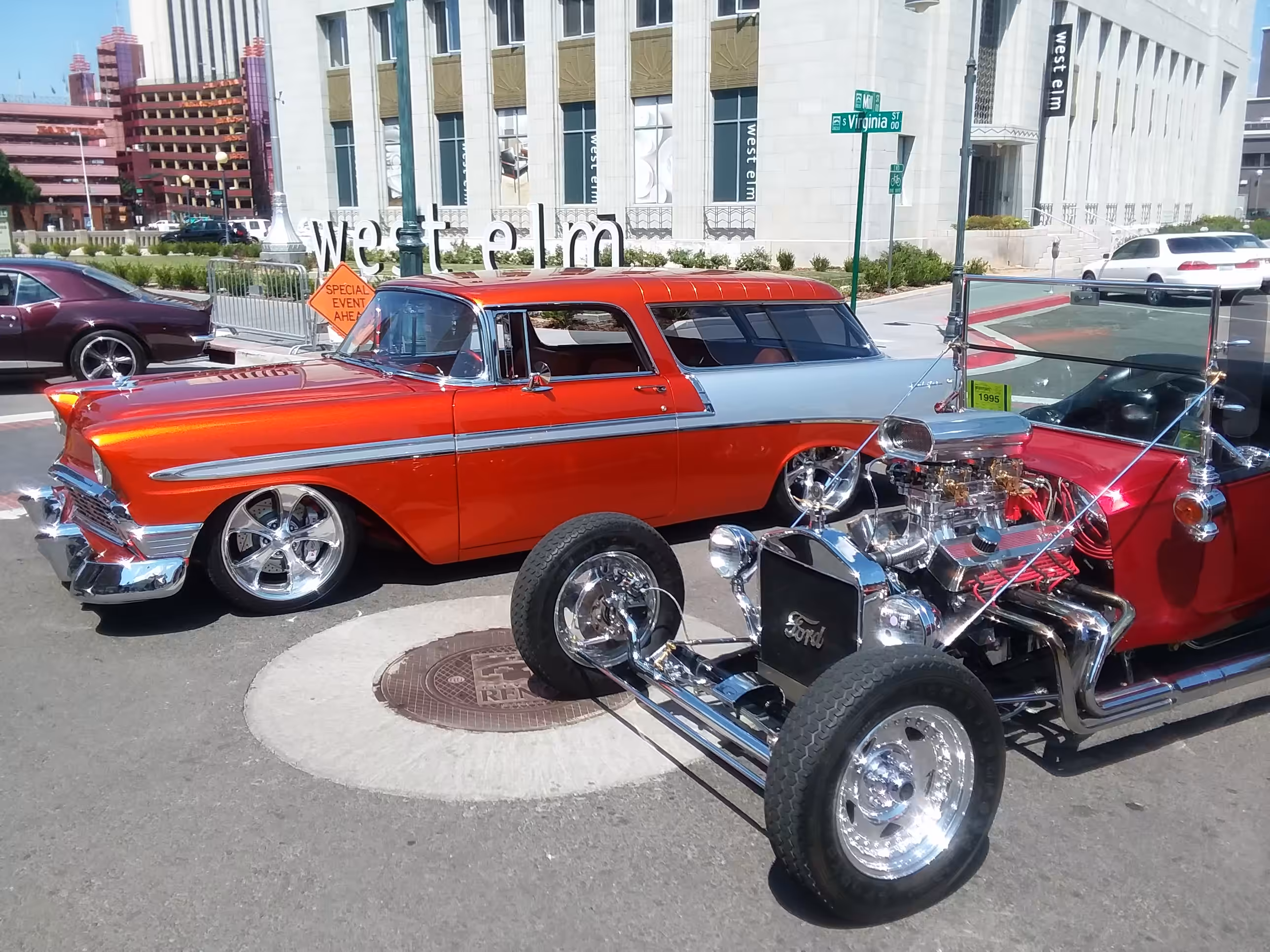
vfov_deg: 48.2
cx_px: 635
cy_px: 476
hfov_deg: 61.7
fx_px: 1064
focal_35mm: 29
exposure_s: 1/1157
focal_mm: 2.47
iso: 40
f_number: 1.9
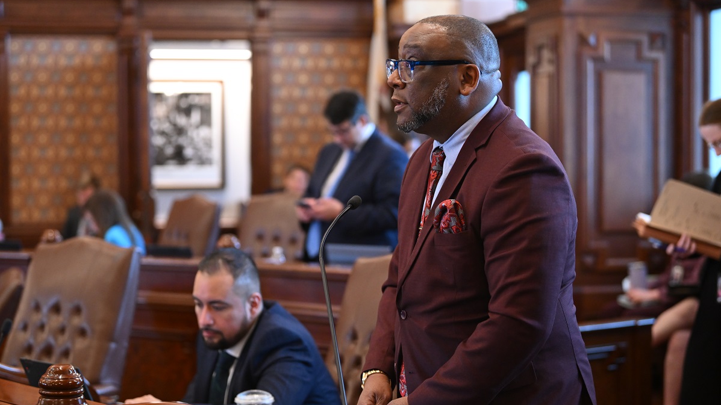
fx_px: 1606
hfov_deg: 25.3
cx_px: 361
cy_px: 234
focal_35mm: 84
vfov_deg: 14.4
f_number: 2.8
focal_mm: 80
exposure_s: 1/200
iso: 3200
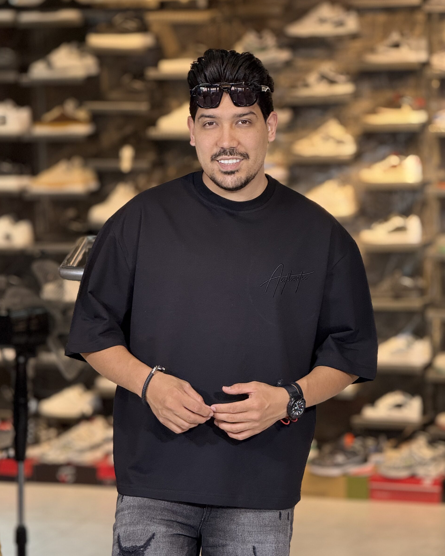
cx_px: 222
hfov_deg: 12.2
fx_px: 2074
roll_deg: +0.5
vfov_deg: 15.3
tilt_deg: -5.8
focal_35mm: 126
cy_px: 290
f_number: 2.8
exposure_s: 1/100
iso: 250
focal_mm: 15.66
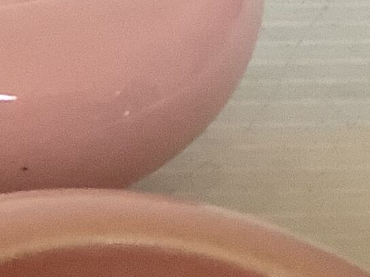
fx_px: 1988
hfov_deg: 9.5
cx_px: -490
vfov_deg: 7.9
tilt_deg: -43.7
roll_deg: -2.9
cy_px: 327
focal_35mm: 186
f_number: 2.4
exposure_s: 1/50
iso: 160
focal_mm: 3.3
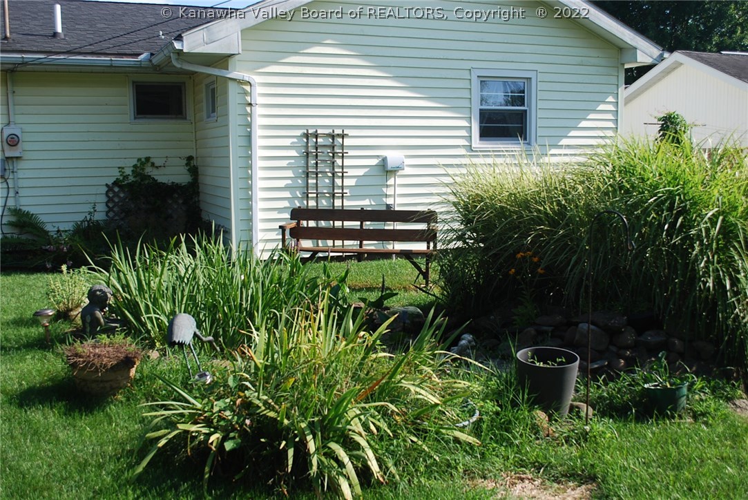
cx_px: 374
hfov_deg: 53.1
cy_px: 250
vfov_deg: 36.9
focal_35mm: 36
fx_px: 749
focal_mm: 24
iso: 100
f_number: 7.1
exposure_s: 1/200
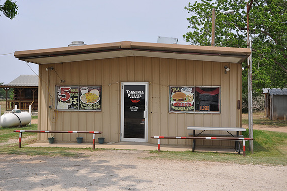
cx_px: 141
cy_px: 94
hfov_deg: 45.4
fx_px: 343
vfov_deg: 31.2
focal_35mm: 43
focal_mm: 28
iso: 200
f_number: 7.1
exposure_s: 1/200
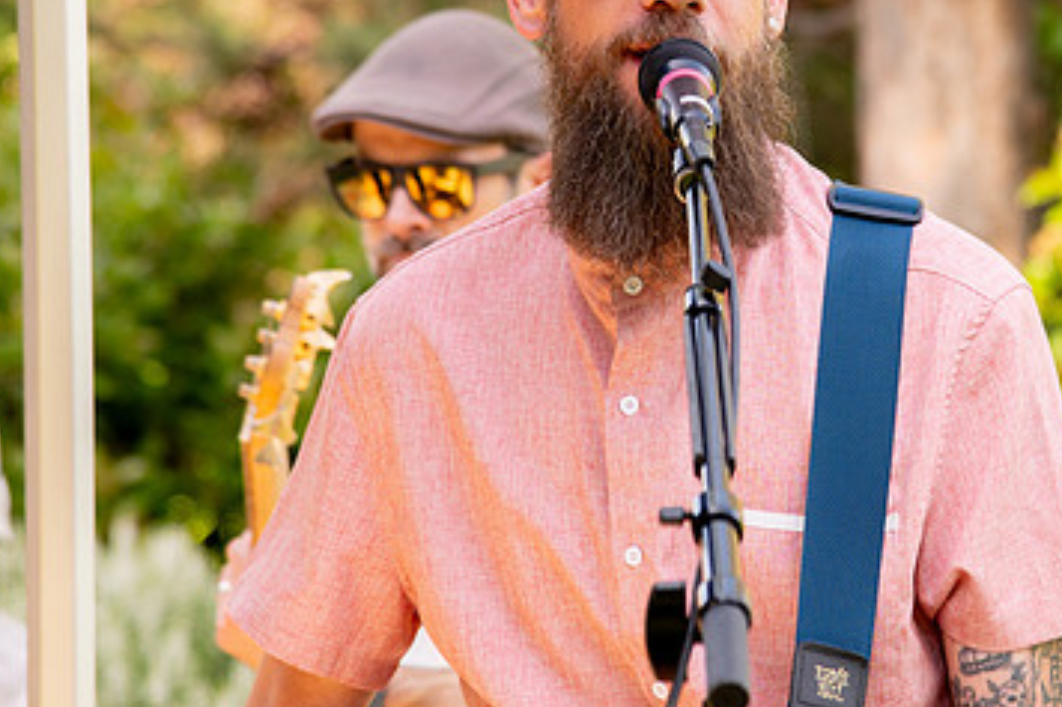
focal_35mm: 225
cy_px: 163
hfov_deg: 9.1
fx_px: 6634
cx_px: 780
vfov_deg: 6.1
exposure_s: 1/250
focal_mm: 110
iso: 500
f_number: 5
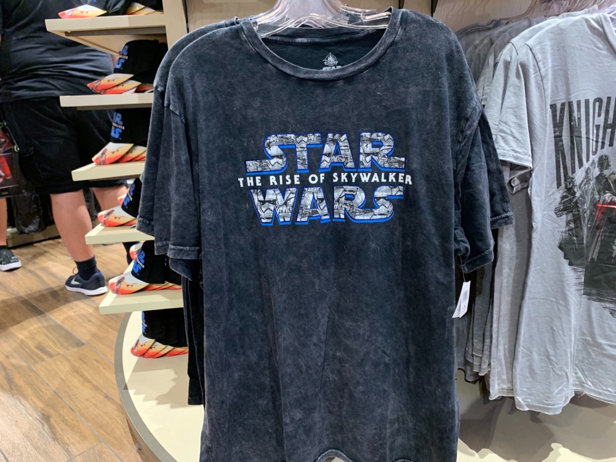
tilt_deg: -14.9
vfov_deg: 53.1
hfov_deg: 67.3
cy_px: 231
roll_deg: +2.4
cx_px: 308
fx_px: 463
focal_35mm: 26
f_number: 1.8
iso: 400
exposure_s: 1/30
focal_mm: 4.25
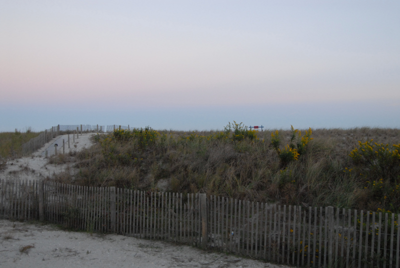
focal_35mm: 36
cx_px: 200
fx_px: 401
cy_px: 134
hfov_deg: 53.1
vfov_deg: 37.0
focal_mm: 24
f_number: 4.5
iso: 800
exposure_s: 1/80
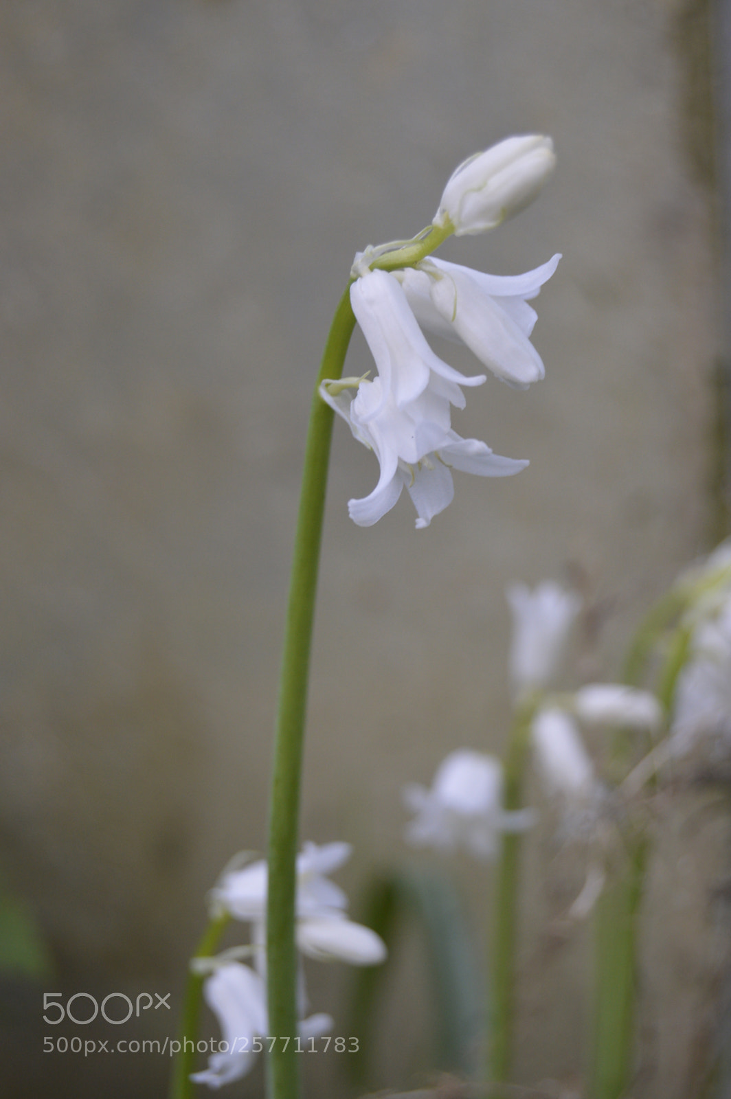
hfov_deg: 16.5
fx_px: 2517
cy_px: 550
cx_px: 366
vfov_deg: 24.6
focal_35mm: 82
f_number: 5.6
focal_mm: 55
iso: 400
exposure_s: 1/60
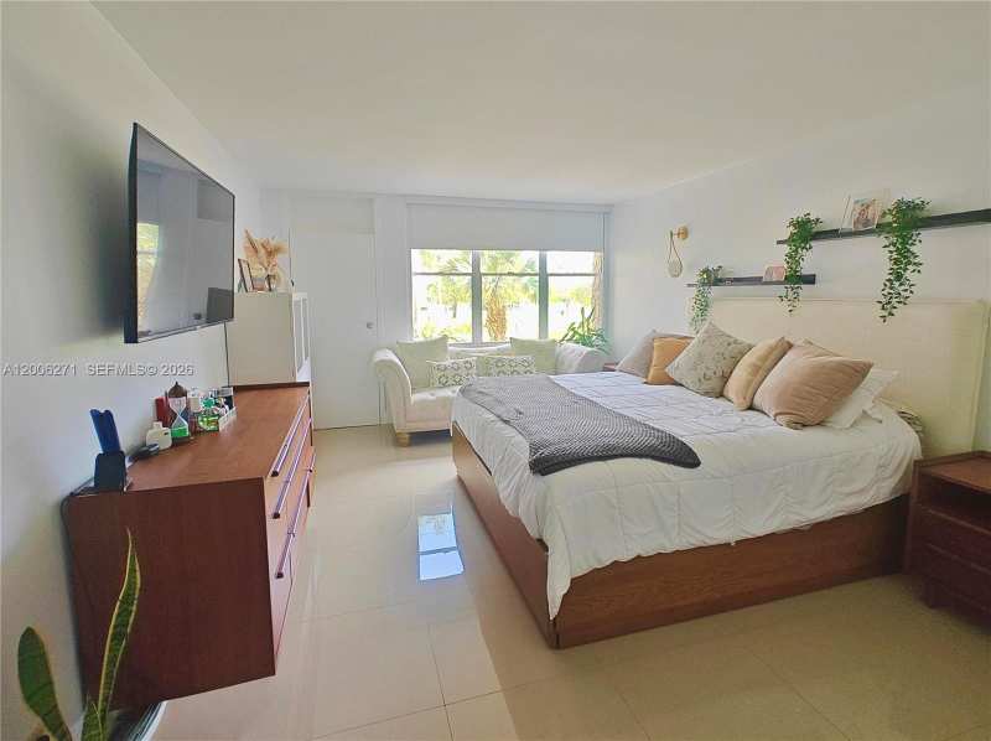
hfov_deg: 102.1
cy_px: 370
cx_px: 496
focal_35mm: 14
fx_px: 400
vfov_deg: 85.6
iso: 125
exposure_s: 1/50
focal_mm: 2.59
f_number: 2.2
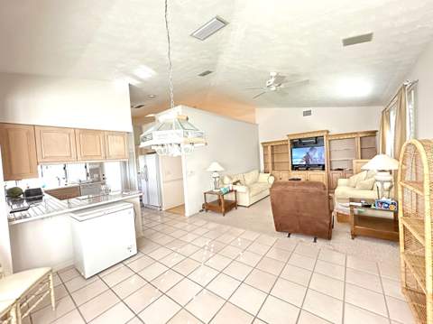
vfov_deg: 85.6
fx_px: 175
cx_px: 216
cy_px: 162
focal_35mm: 14
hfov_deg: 102.1
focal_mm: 2.22
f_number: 2.2
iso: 1000
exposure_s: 1/60
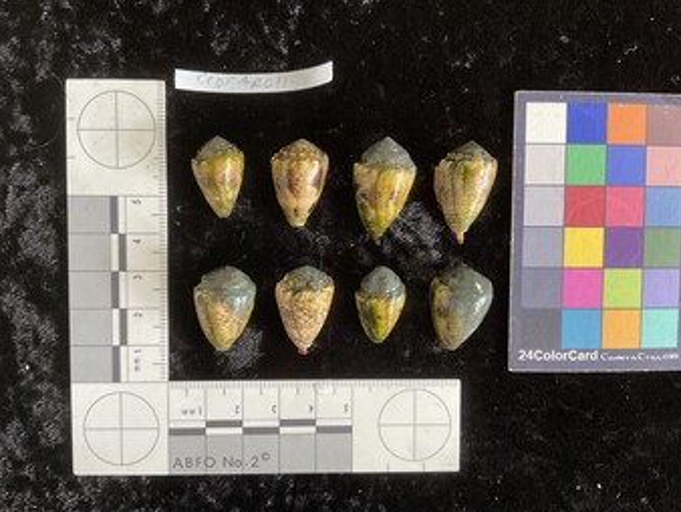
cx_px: 338
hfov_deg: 59.9
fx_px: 591
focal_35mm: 30
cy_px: 259
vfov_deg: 46.8
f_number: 1.8
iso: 100
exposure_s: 1/60
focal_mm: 3
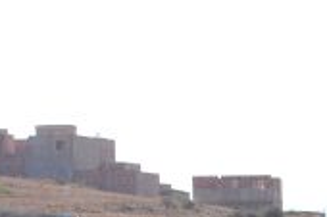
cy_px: 351
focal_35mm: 311
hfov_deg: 6.6
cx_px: 287
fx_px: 2821
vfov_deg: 4.4
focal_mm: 55
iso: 100
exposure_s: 1/250
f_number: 8
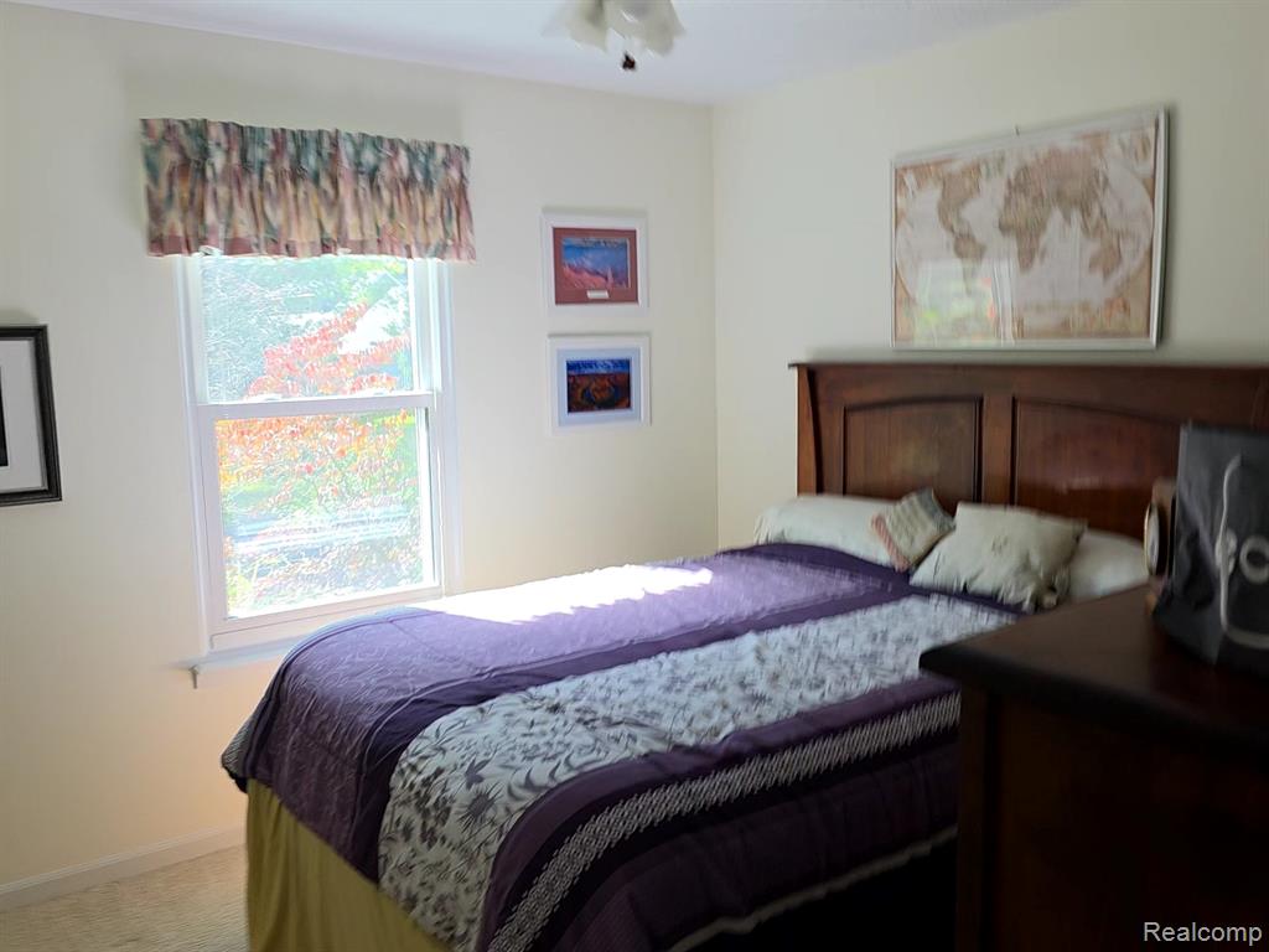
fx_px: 843
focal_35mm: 23
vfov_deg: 58.9
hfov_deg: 73.9
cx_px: 634
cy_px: 476
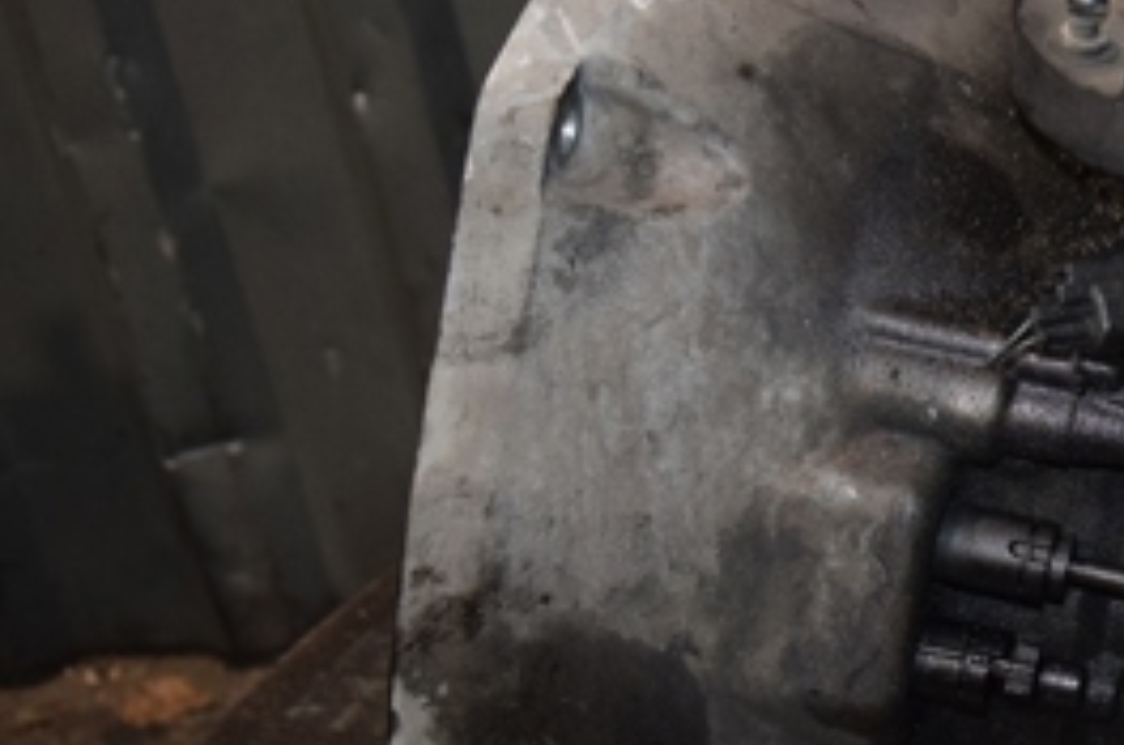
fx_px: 3179
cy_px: 332
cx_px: 1350
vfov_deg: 13.4
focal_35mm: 102
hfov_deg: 18.9
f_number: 5
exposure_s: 1/60
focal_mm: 28
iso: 800
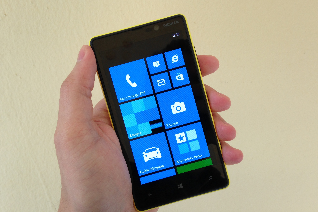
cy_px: 107
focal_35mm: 35
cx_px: 160
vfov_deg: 37.9
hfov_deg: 54.4
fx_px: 309
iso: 50
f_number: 2.4
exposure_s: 1/40
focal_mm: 4.13
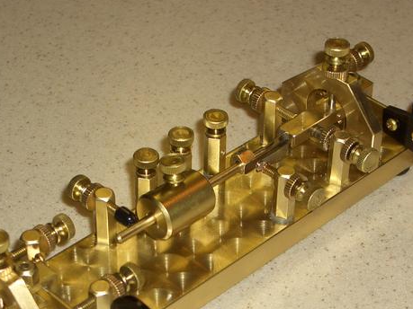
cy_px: 263
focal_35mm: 108
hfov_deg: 18.2
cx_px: 177
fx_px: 1288
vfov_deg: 13.6
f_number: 3.5
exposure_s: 1/60
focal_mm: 10.2
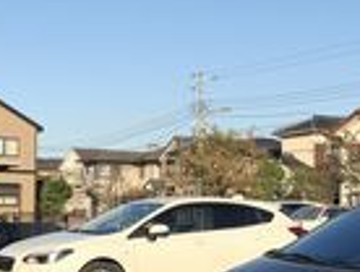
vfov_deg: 18.1
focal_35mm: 81
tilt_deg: +2.0
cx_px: 277
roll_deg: -0.5
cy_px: 207
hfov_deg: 23.8
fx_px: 844
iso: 20
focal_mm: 3.99
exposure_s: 1/1996
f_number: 1.8
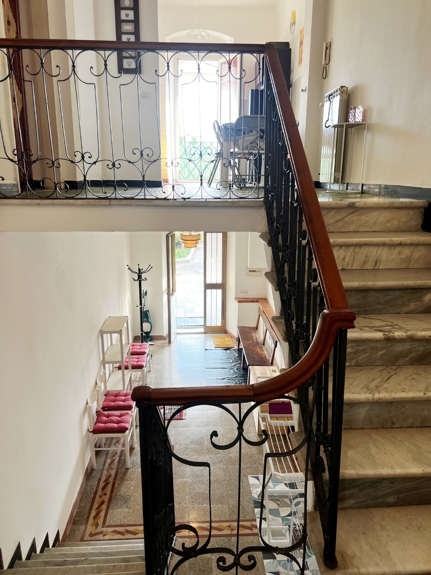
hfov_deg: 53.1
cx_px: 216
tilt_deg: -9.2
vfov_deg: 67.3
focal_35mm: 26
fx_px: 432
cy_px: 288
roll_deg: -1.7
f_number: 1.5
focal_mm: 5.7
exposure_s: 1/100
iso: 64
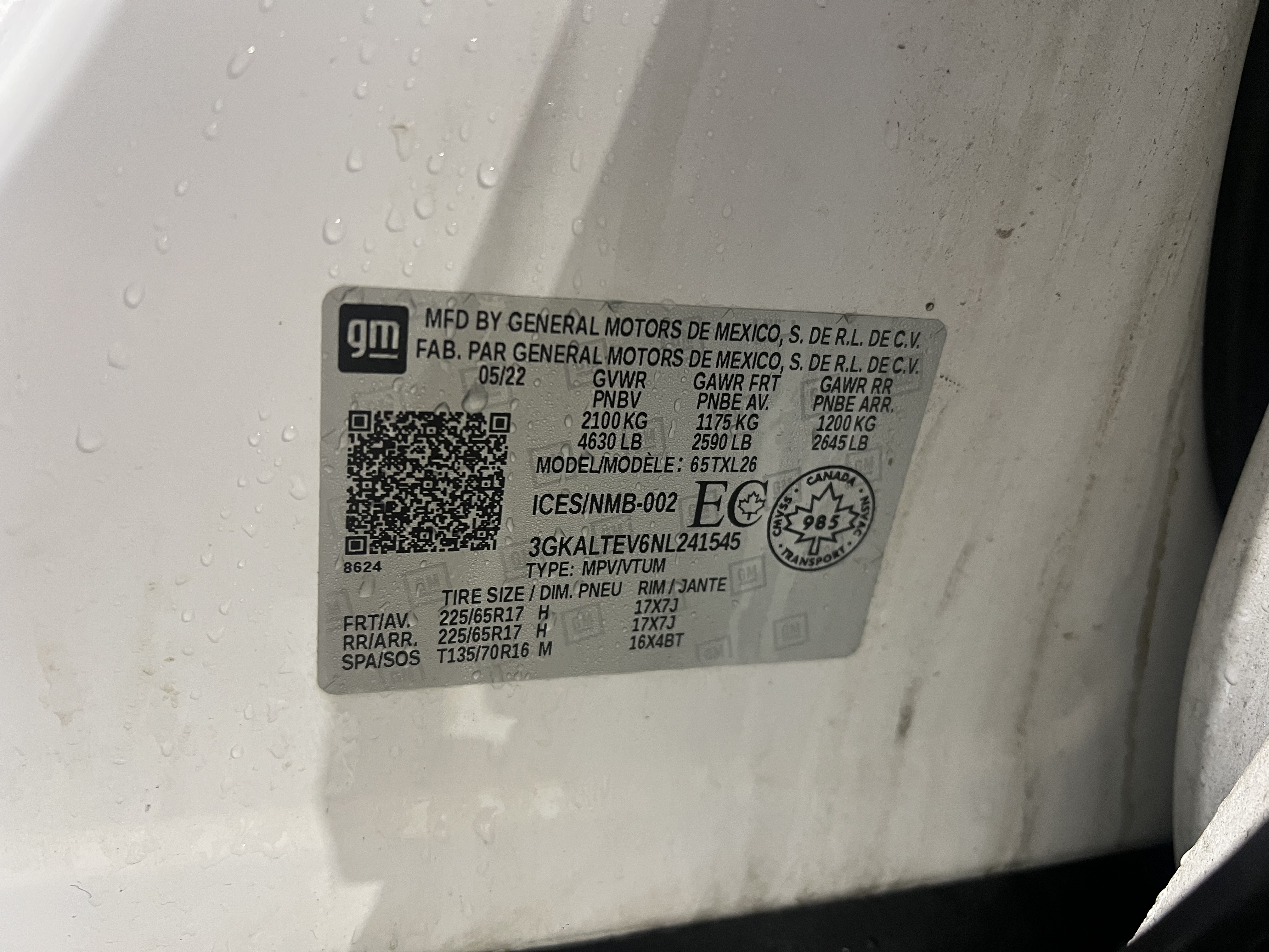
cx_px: 634
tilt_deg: -15.7
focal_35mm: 26
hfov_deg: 67.3
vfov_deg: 53.1
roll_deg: -6.0
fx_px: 953
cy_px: 476
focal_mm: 5.7
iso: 250
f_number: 1.5
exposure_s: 1/60
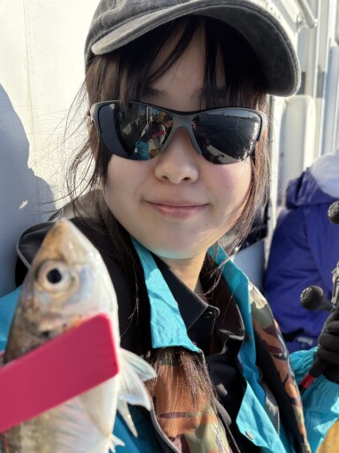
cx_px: 194
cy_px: 344
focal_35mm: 41
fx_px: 536
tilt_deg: -18.3
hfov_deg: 35.1
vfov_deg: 44.2
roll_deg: -1.1
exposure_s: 1/973
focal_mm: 5.96
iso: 50
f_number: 1.6
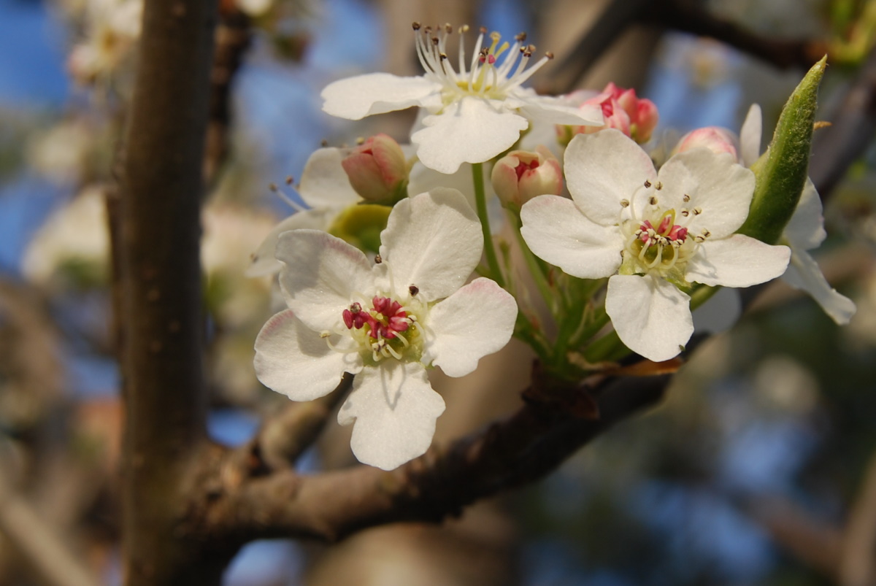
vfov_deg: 32.0
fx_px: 1023
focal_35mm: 42
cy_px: 293
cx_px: 438
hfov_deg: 46.4
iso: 100
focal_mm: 28
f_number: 7.1
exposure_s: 1/200
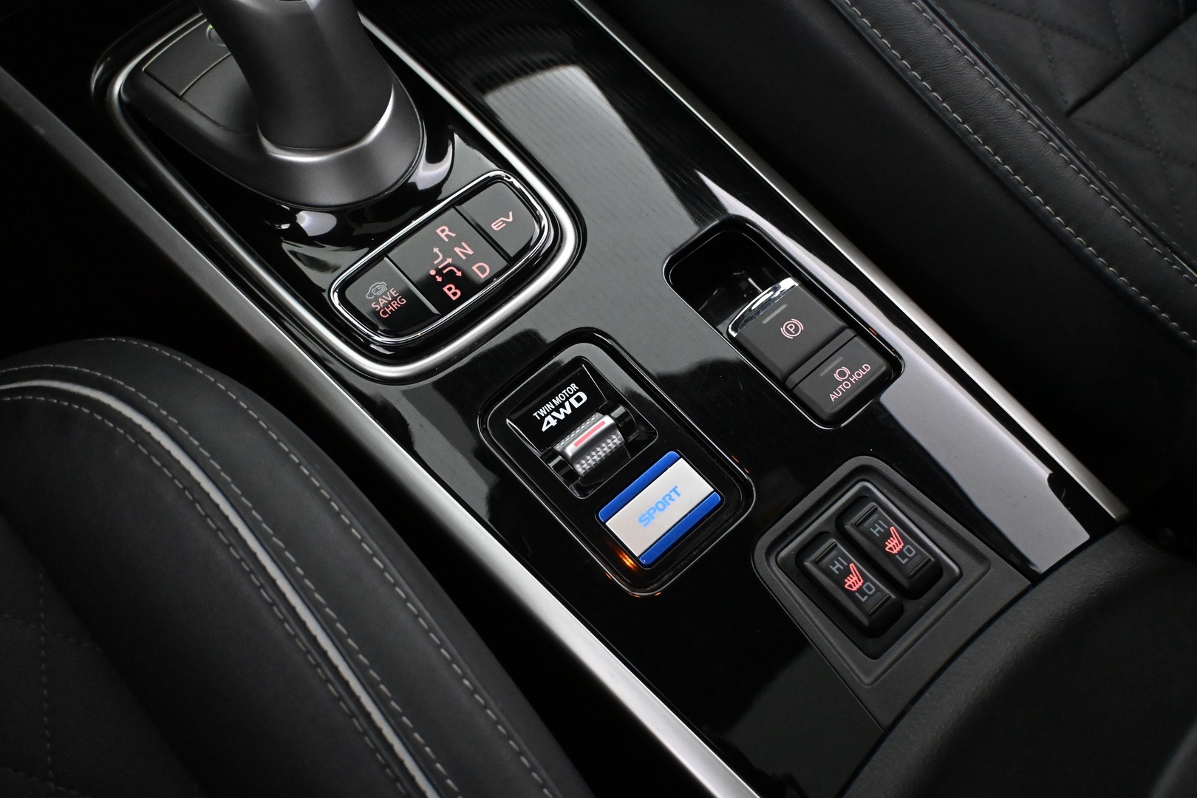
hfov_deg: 51.3
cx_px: 598
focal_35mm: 38
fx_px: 1247
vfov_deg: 35.5
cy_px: 399
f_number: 4.2
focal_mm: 25
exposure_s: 1/60
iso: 8000
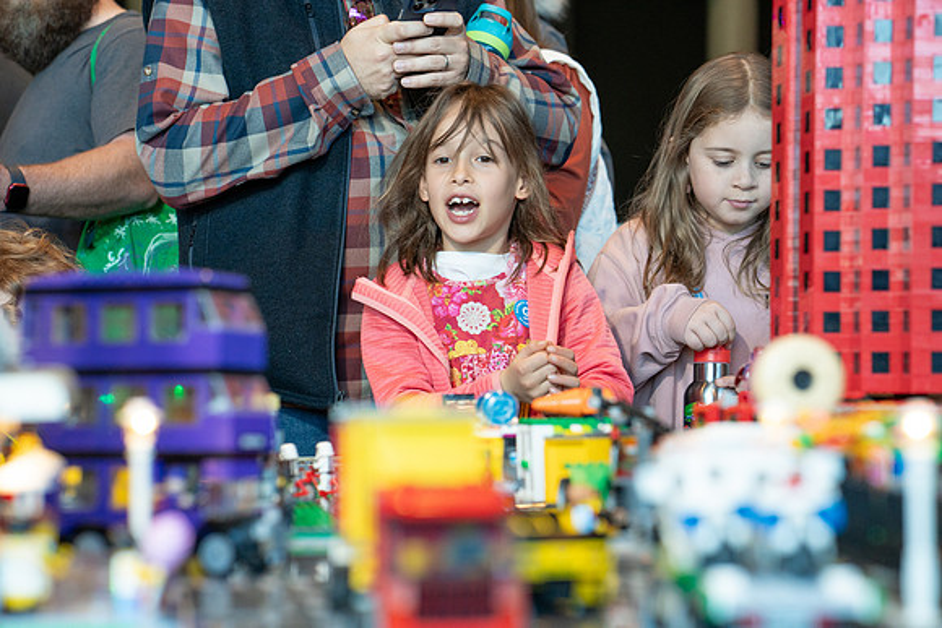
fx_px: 2305
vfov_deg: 15.5
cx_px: 459
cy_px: 322
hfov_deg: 23.1
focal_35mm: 88
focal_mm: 85
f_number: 5.6
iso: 2000
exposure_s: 1/250
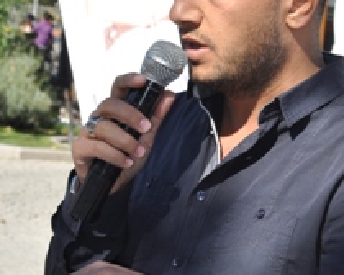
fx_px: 1527
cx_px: 242
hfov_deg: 12.8
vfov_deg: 10.3
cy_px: 72
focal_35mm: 150
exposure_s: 1/200
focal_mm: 50
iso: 200
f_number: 10
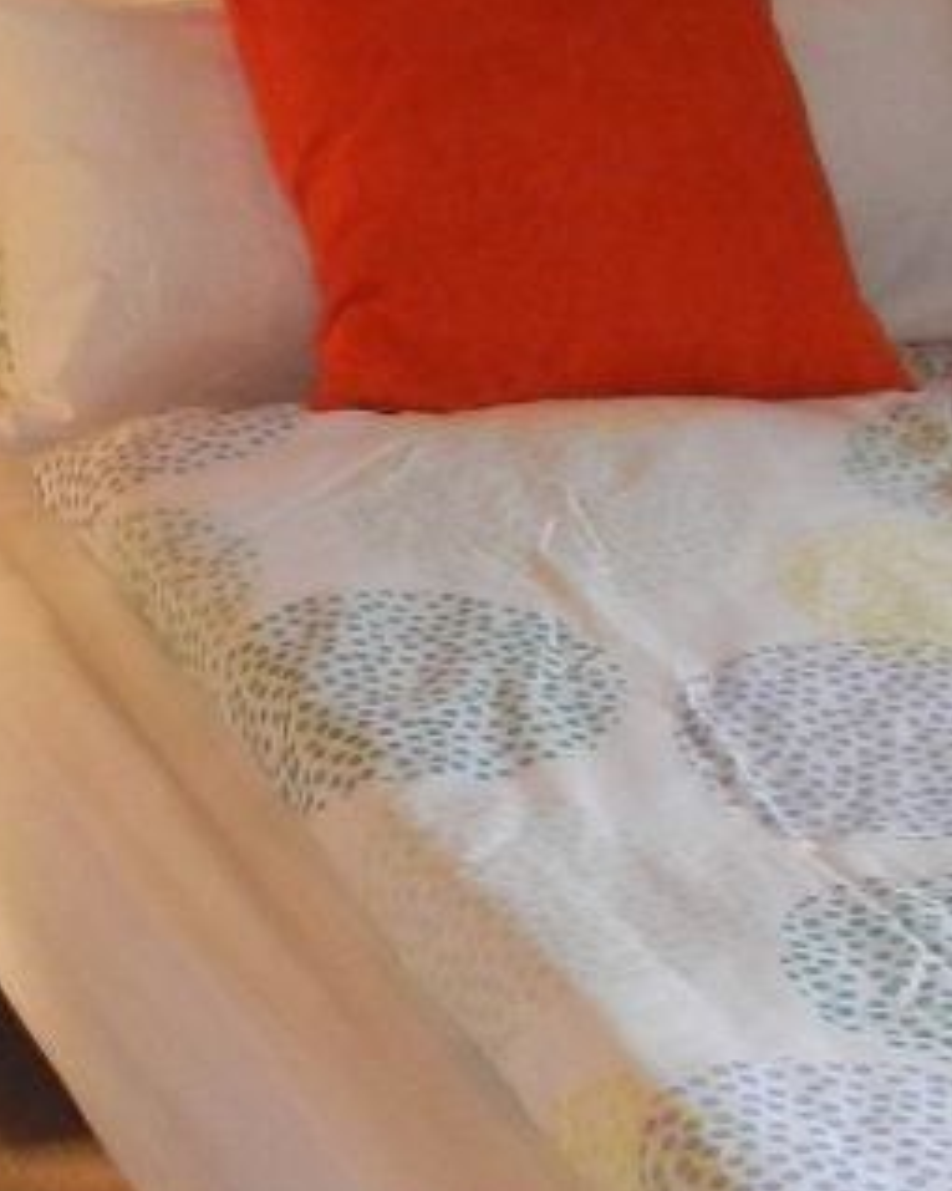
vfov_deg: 13.4
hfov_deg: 10.6
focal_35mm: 144
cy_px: 343
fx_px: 5074
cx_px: -119
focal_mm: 4
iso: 200
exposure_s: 1/30
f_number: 3.4
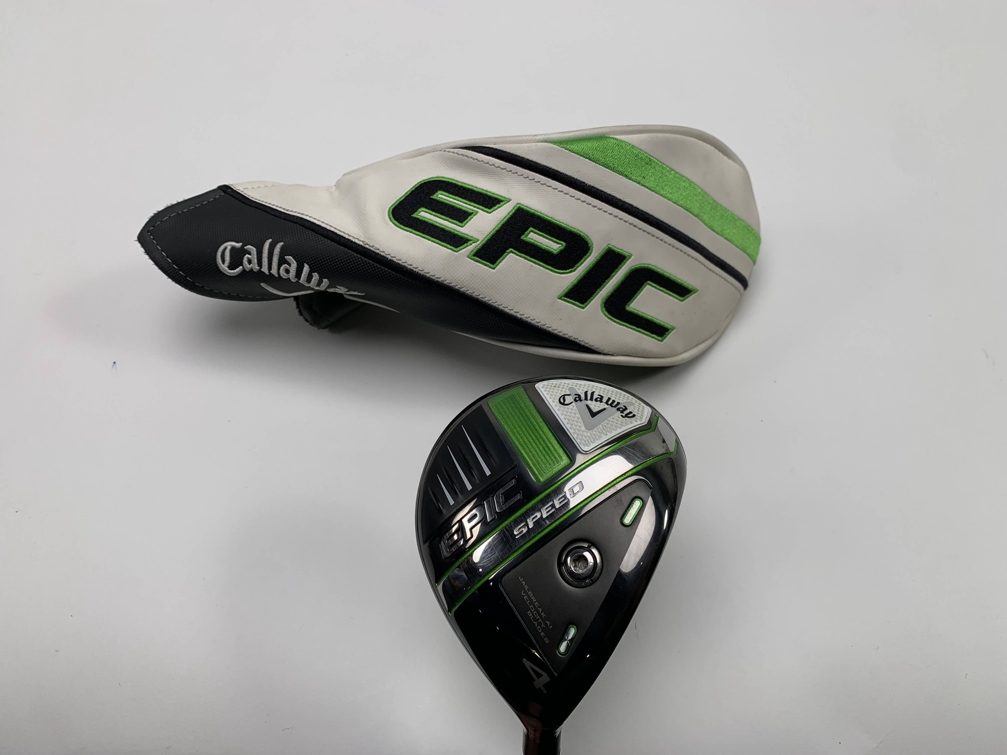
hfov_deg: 67.3
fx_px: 756
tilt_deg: -61.0
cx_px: 504
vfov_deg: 53.1
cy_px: 378
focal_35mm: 26
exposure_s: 1/363
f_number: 1.8
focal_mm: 4.25
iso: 25
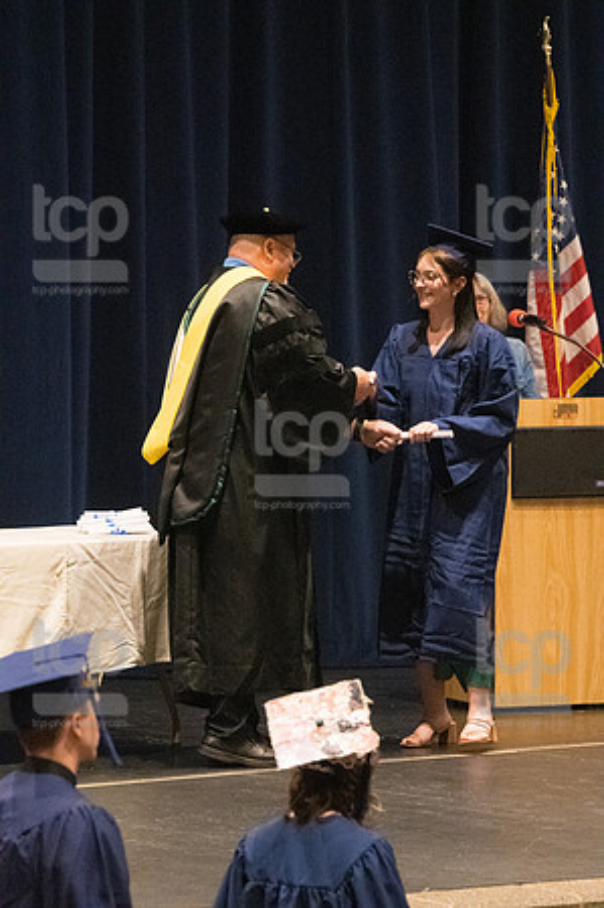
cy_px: 454
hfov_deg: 6.8
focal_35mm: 202
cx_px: 302
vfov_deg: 10.2
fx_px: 5095
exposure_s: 1/250
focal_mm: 135
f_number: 4.5
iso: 8000
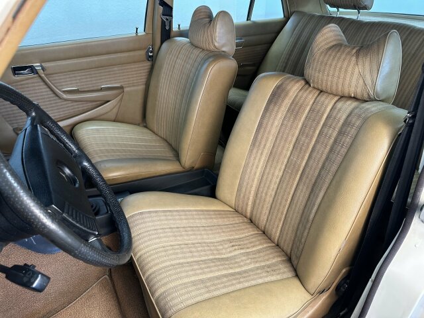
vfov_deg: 56.8
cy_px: 159
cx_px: 212
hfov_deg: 71.6
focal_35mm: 24
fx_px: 294
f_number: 1.78
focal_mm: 6.86
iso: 250
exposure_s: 1/60
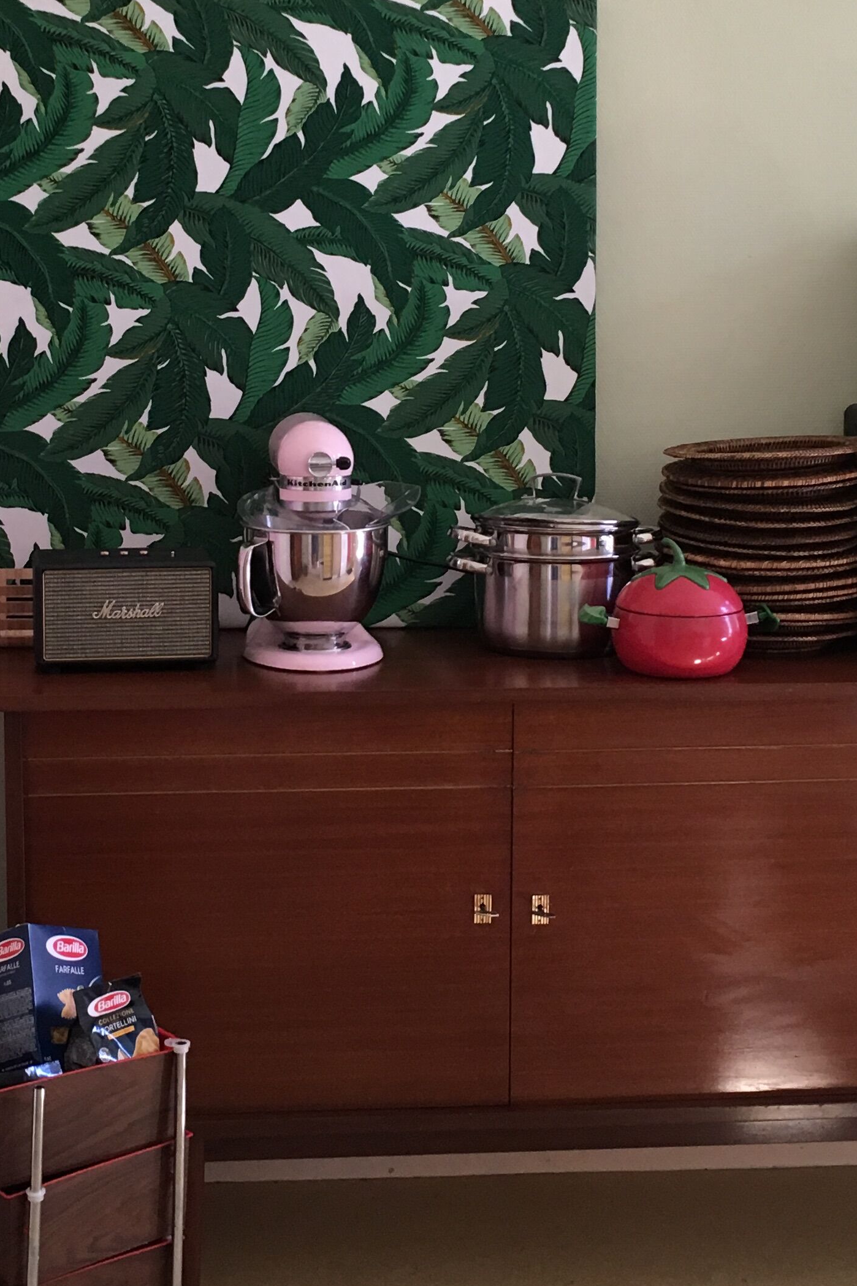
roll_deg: +0.6
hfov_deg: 23.3
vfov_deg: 34.2
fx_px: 2071
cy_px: 431
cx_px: 327
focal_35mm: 58
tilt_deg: -6.1
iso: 125
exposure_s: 1/33
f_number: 2.2
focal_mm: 4.15
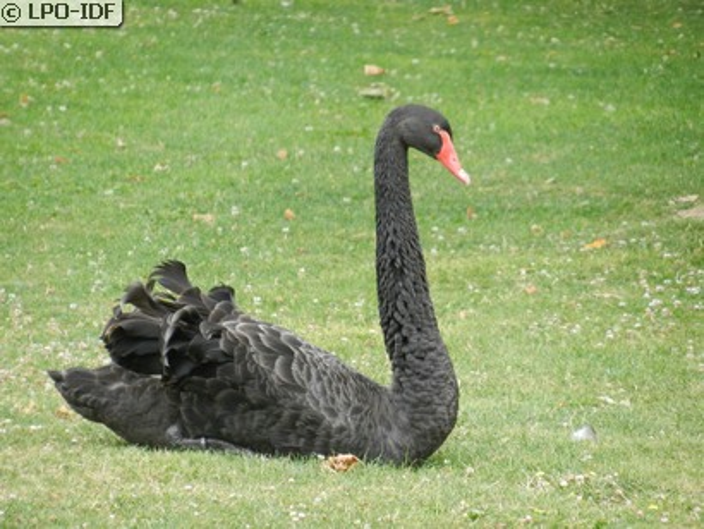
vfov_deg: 3.8
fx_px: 7896
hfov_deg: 5.1
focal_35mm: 388
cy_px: 264
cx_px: 352
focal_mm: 69.8
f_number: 5.5
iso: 500
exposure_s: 1/250
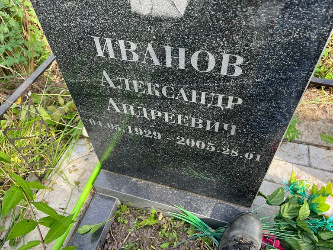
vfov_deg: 51.4
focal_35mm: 27
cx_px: 166
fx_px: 260
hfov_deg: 65.3
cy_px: 127
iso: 40
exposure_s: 1/266
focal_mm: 5.7
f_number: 1.5
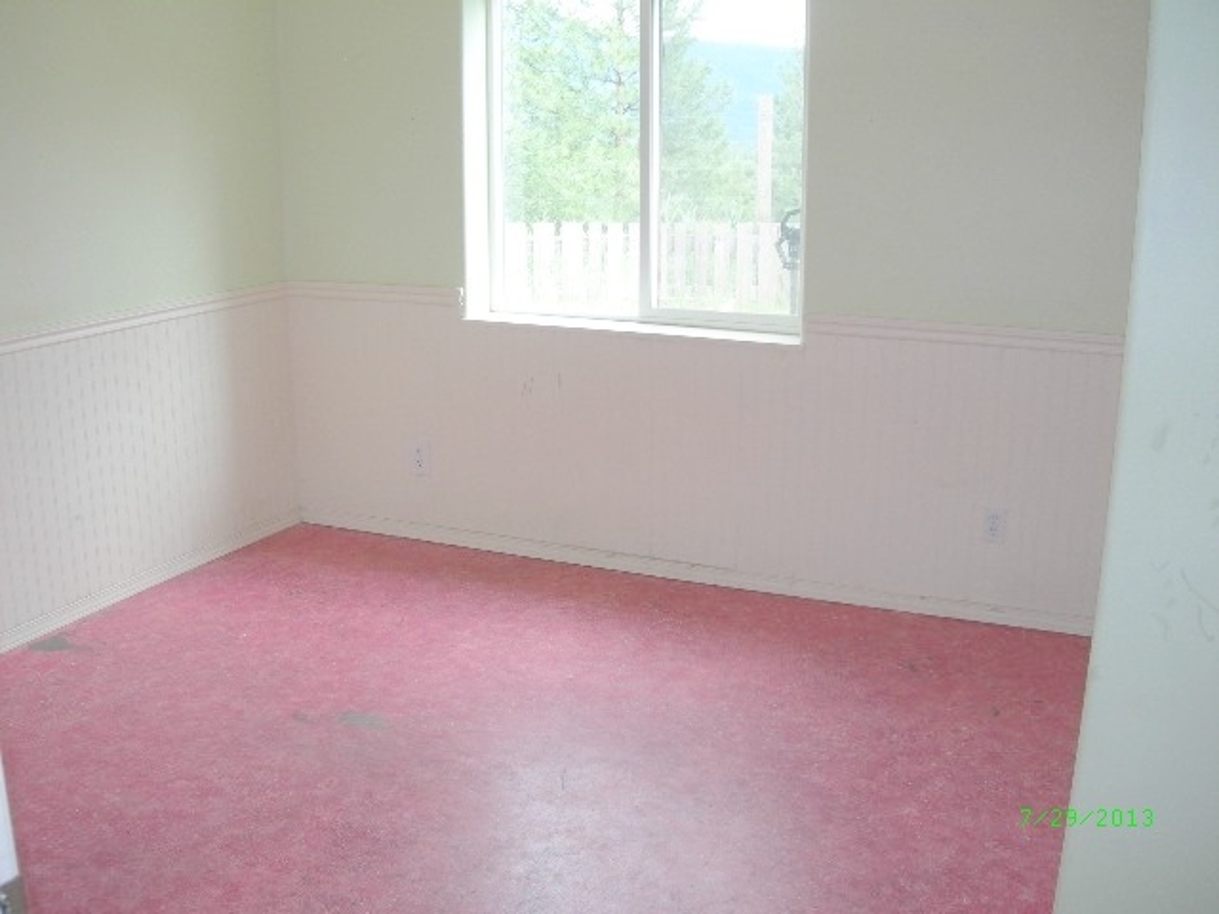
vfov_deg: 37.7
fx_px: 1338
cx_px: 610
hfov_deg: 49.0
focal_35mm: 38
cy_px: 457
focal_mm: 7.8
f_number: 2.8
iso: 50
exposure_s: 1/30
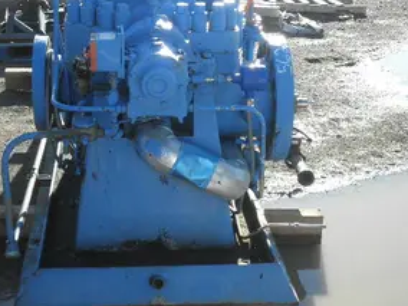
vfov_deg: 23.5
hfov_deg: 31.0
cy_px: 98
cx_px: 138
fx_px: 731
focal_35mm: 62
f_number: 3.4
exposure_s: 1/200
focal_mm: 7.9
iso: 64
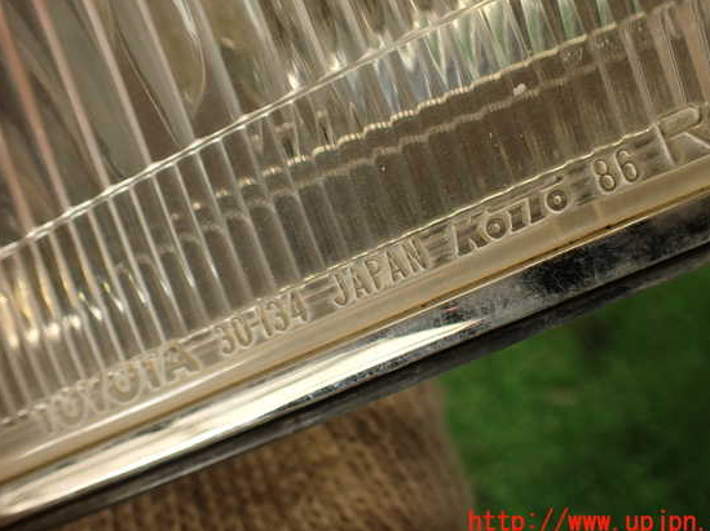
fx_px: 717
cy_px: 248
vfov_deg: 40.6
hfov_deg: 52.6
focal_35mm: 35
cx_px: 372
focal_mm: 5.79
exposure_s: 1/60
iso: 100
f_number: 2.4
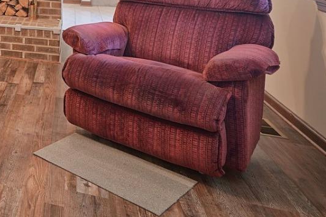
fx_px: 407
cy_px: -64
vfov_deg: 25.7
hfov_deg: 30.9
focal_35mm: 45
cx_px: -124
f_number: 7.1
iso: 400
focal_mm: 16
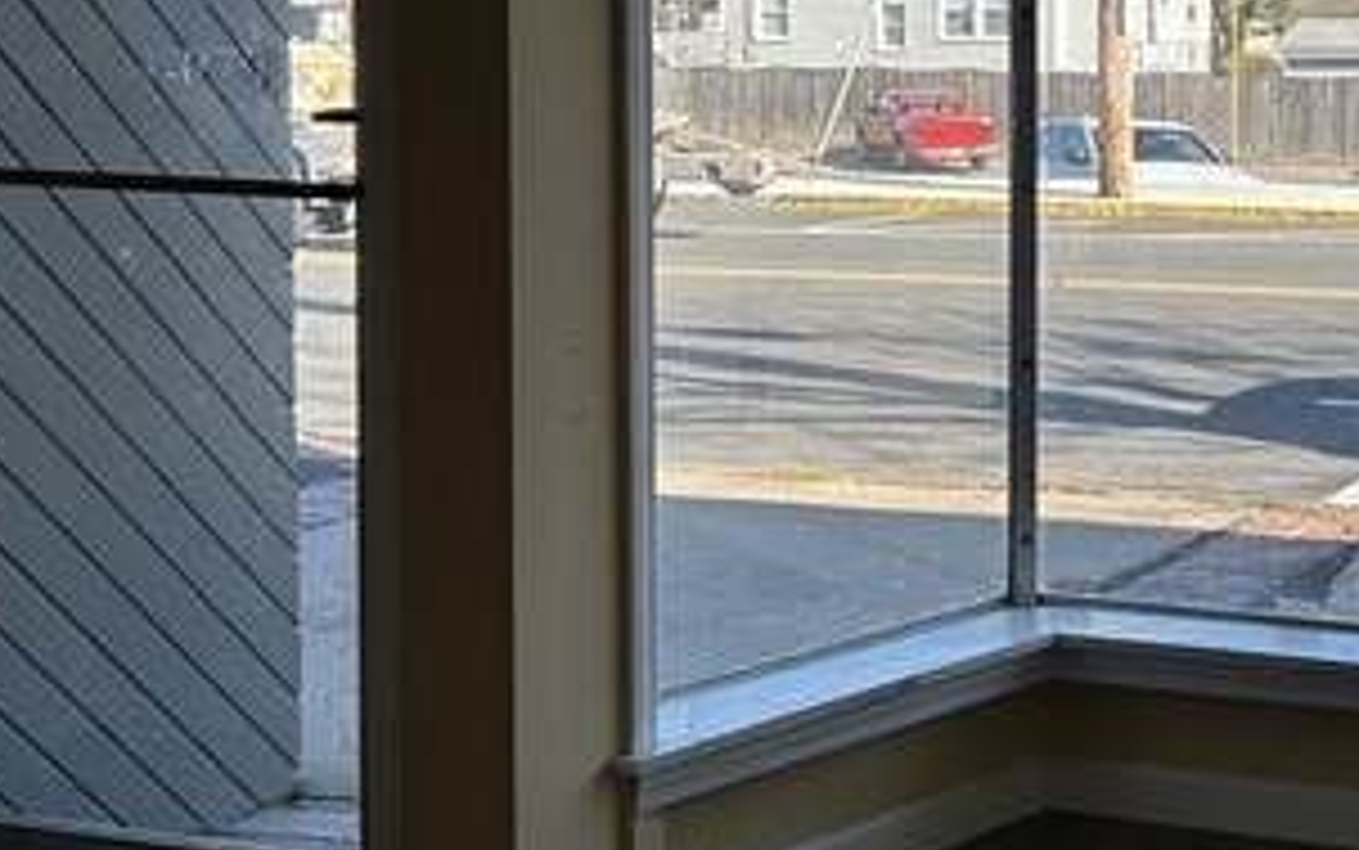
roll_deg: +0.2
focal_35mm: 70
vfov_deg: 18.3
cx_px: 1156
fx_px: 2594
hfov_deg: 28.5
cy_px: 72
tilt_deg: -0.2
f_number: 1.5
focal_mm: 5.7
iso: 50
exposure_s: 1/1295
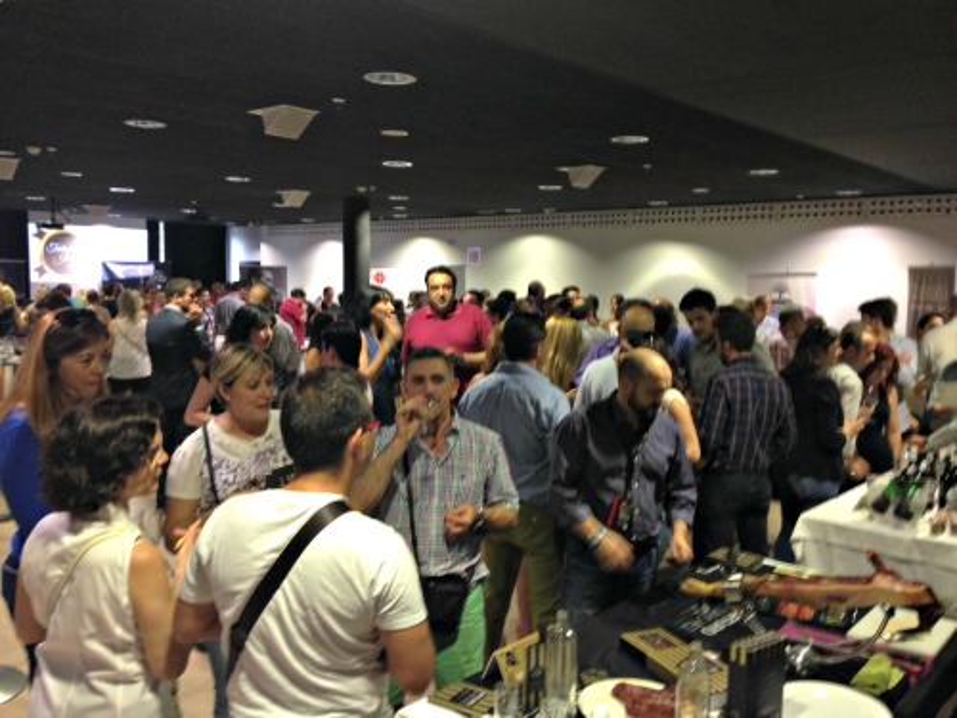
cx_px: 478
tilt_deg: -5.4
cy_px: 359
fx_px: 912
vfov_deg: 42.9
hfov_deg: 55.4
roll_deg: -0.8
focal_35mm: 33
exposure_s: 1/20
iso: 160
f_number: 2.4
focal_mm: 4.12
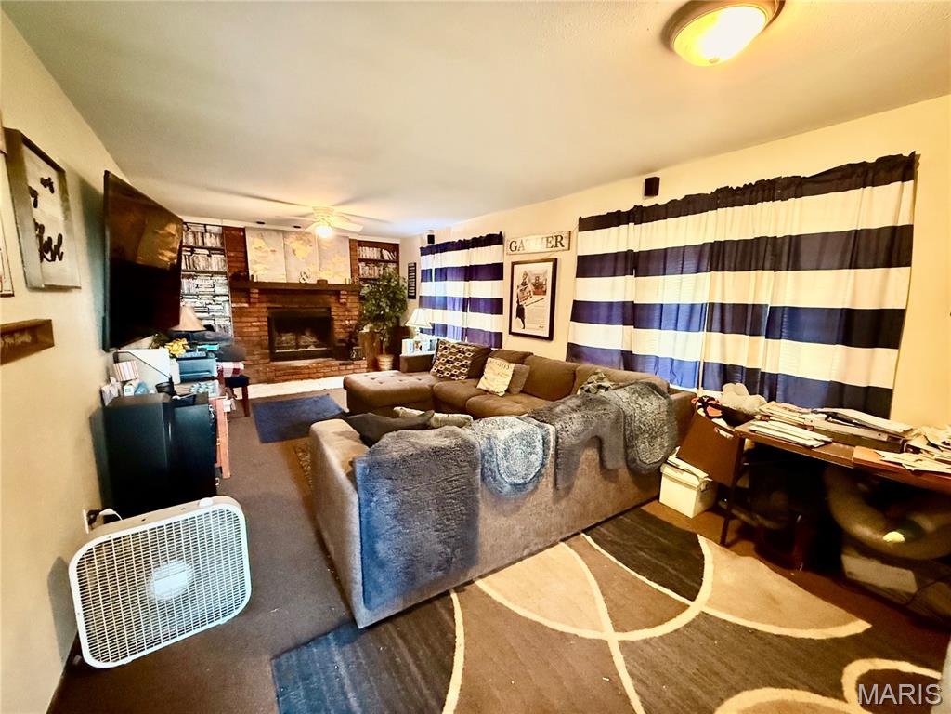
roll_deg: -0.7
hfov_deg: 102.1
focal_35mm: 14
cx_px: 476
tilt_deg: -8.4
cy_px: 357
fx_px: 385
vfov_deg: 85.7
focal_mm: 2.22
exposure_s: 1/40
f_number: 2.2
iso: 1250
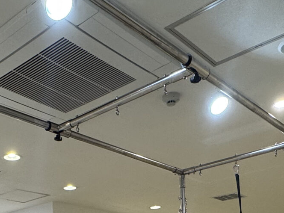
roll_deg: +2.9
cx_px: 81
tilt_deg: -5.3
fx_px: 443
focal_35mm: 54
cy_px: 341
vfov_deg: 21.5
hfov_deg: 35.0
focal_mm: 2.22
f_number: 2.2
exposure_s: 1/100
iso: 160
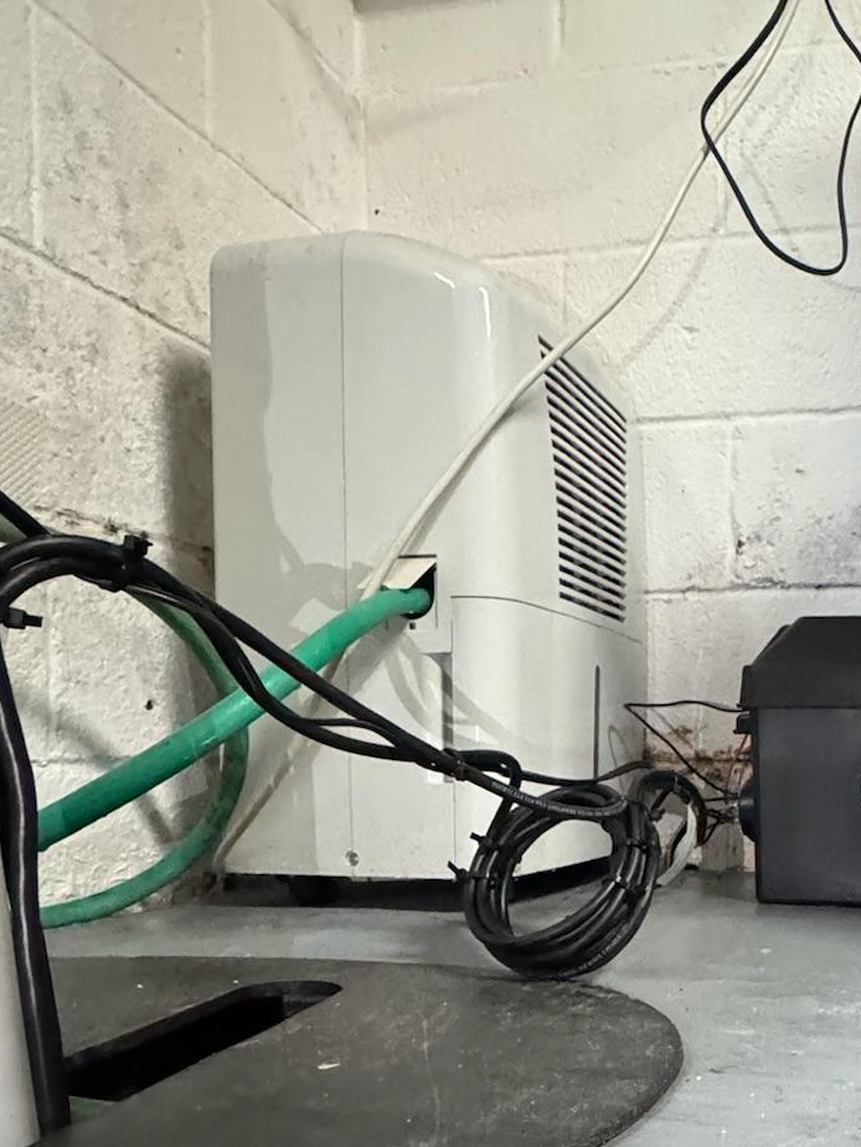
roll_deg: -0.2
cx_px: 796
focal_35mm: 31
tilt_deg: -2.8
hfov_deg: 41.4
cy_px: 807
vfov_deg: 56.5
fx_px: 1028
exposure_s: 1/60
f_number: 2.2
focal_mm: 2.22
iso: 1250
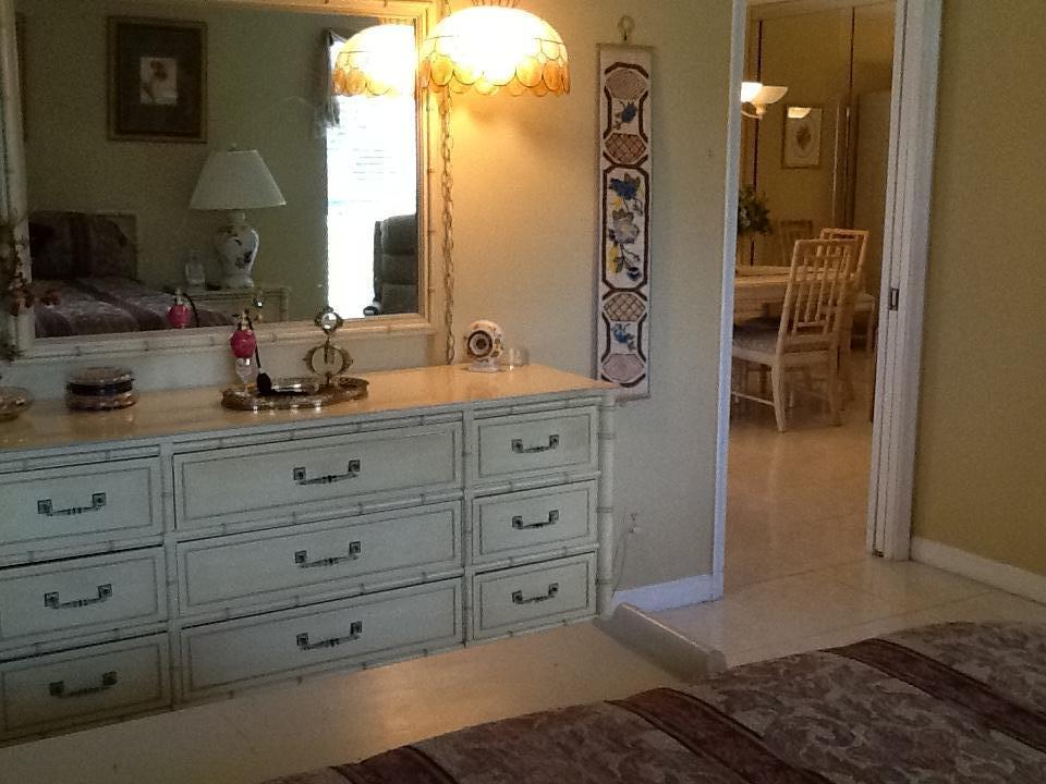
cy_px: 392
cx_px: 523
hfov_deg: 42.9
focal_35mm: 44
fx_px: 1330
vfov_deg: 32.9
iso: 200
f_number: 2.4
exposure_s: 1/33
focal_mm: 2.03
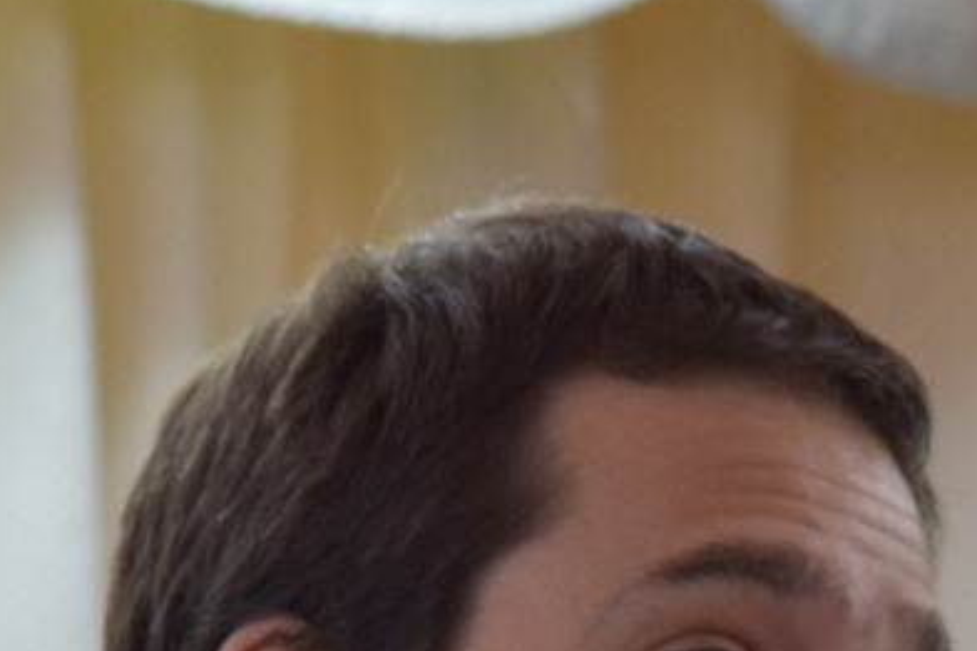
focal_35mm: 1144
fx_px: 31046
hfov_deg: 1.8
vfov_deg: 1.2
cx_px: 808
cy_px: 1170
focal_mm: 185
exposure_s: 1/200
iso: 1000
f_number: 5
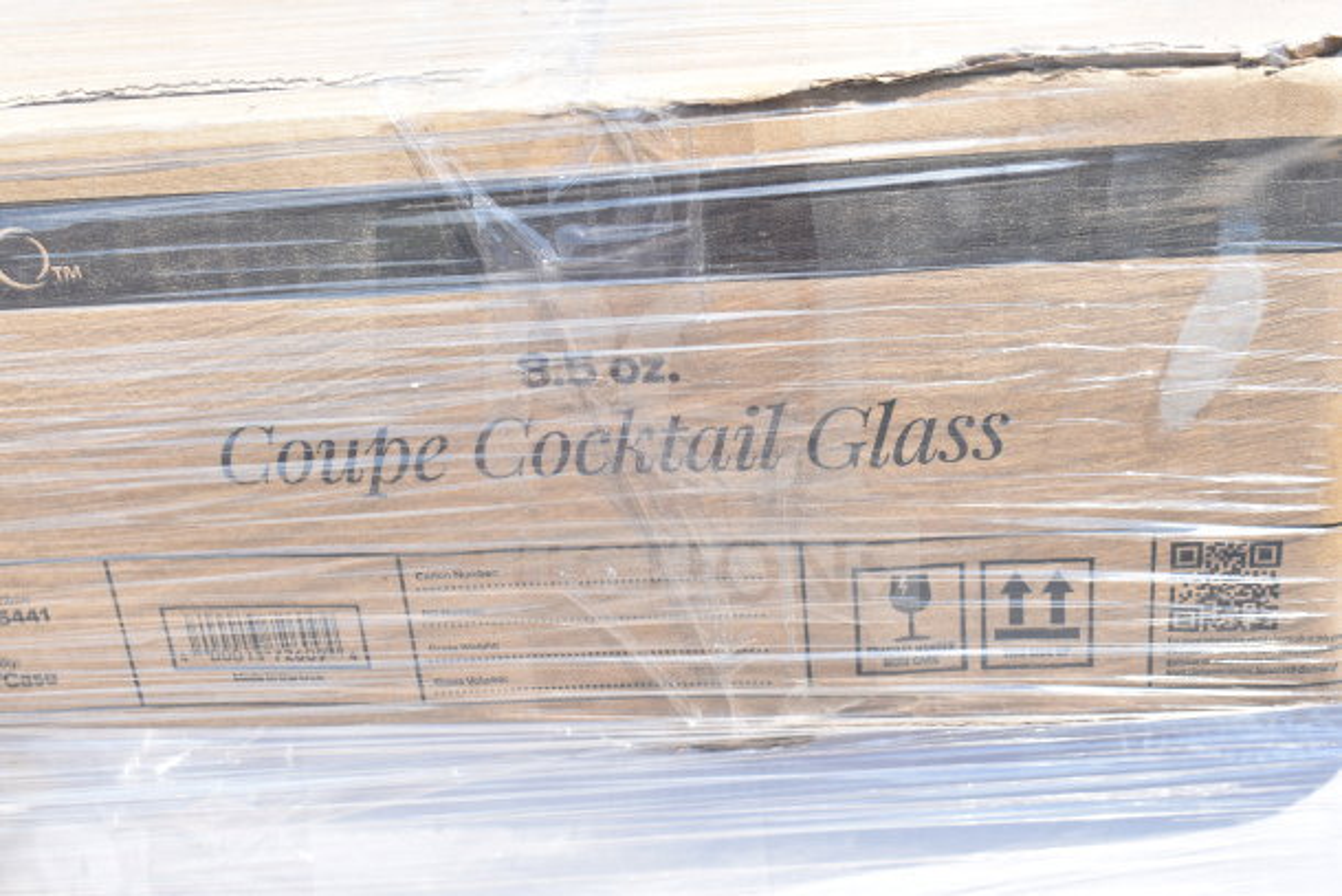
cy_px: 448
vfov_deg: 22.6
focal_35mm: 60
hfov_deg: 33.4
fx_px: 2237
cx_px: 671
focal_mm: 40
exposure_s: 1/250
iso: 200
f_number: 8
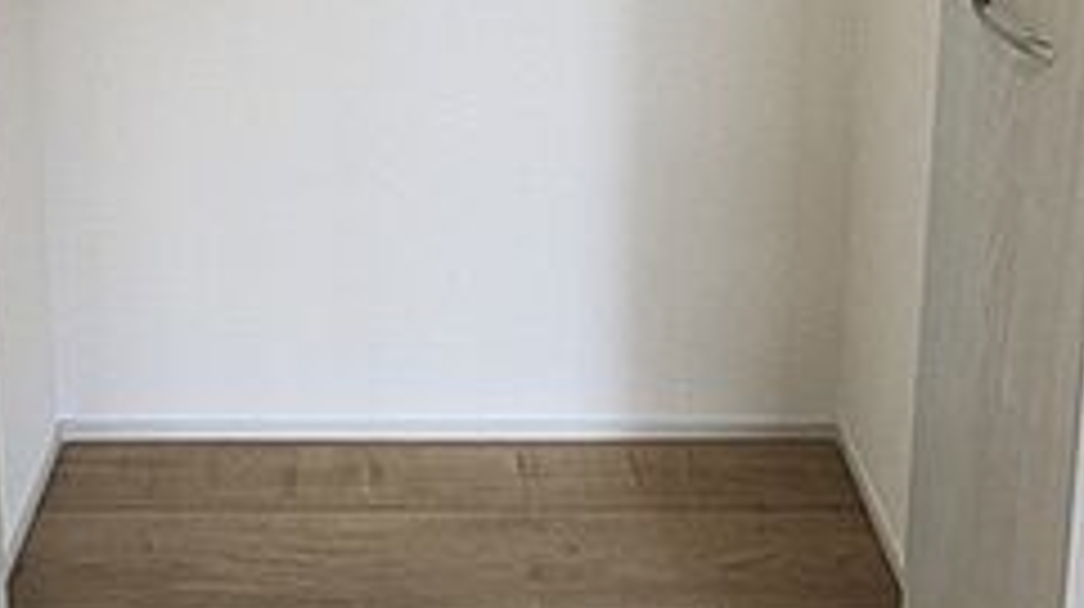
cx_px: 423
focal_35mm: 38
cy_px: -338
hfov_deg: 52.4
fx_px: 1091
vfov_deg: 23.7
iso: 169
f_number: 2.2
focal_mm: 1.83
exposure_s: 1/100
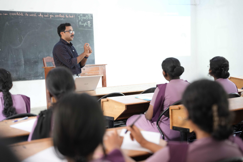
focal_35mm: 70
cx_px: 122
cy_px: 81
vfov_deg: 19.5
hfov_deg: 28.8
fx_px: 472
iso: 2500
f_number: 2.8
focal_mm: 70
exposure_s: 1/100
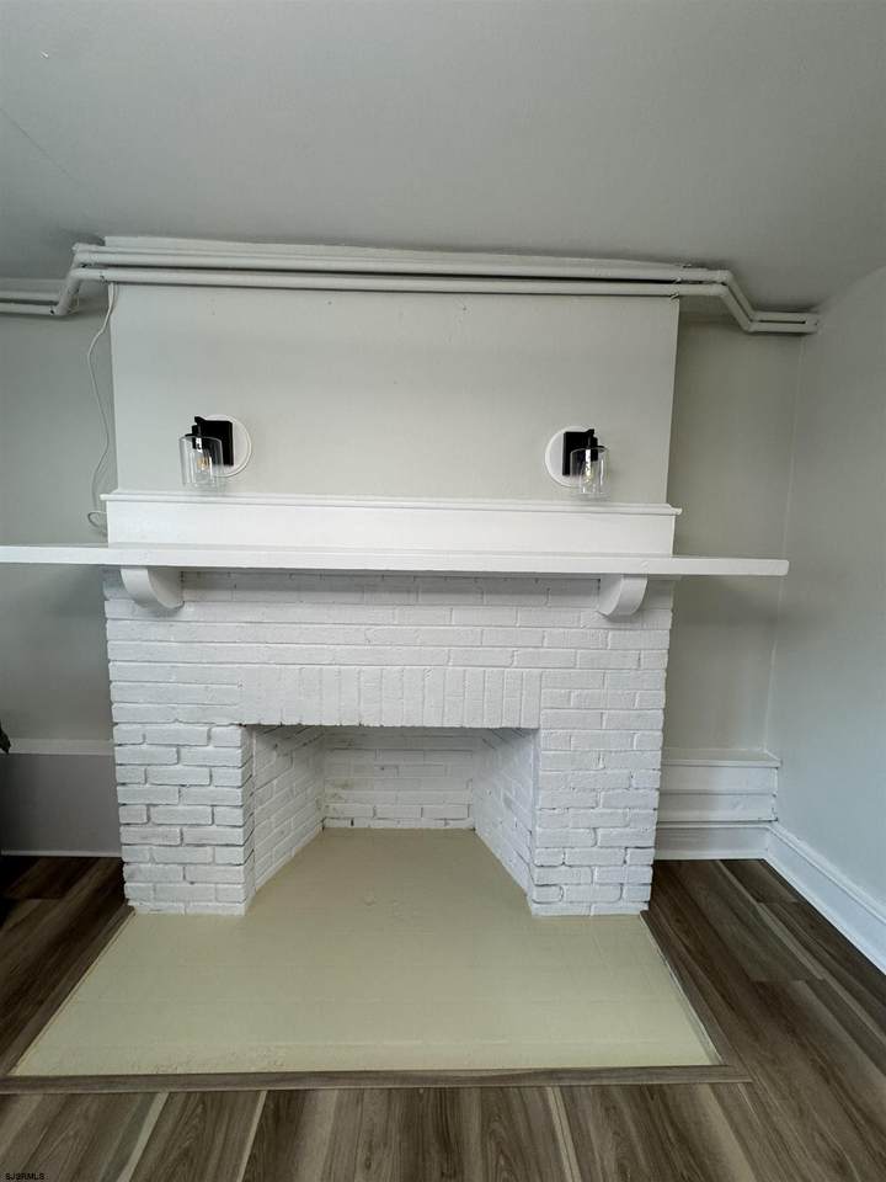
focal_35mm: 14
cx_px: 443
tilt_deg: -5.6
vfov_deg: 102.1
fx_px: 478
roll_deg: -1.7
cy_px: 591
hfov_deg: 85.7
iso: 200
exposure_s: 1/120
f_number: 2.2
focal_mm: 2.22
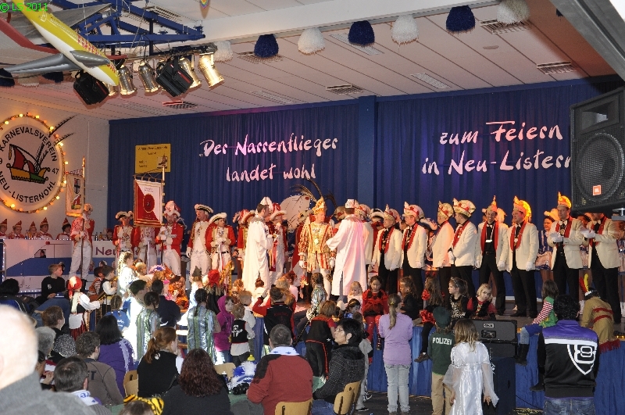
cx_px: 312
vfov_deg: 28.0
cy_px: 208
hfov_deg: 41.2
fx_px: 832
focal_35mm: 48
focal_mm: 32
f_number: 5
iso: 400
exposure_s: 1/60
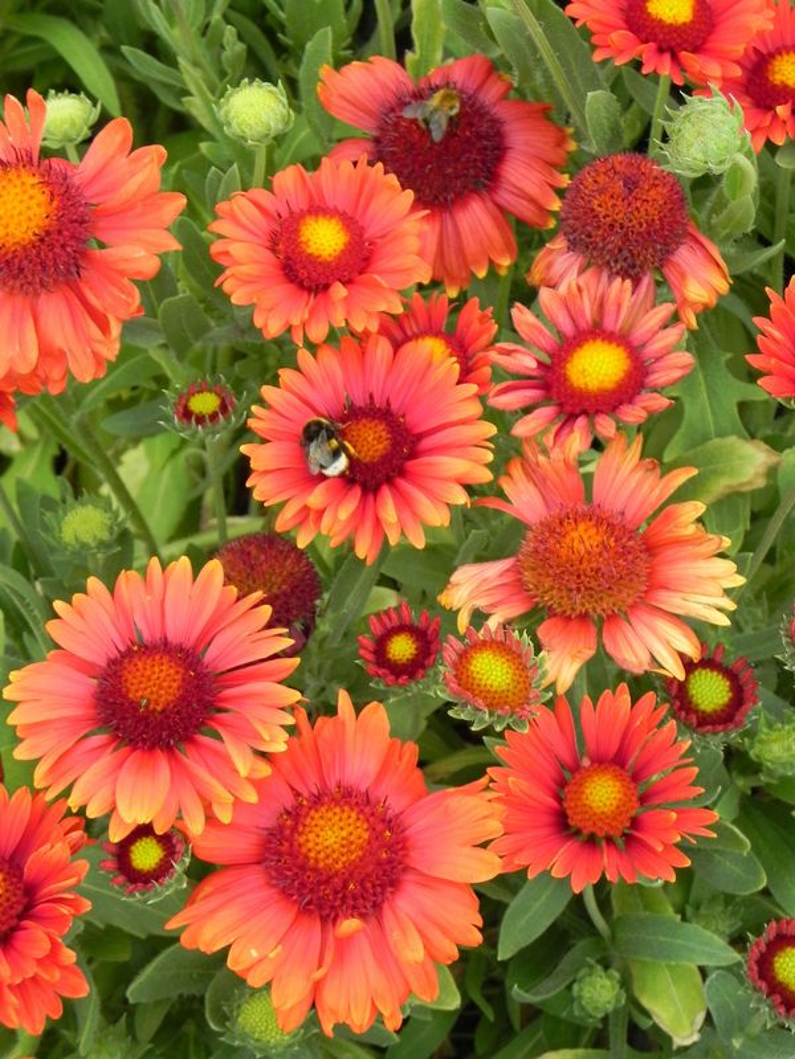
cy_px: 530
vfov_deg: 15.3
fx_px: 3950
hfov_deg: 11.5
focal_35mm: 129
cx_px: 398
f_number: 5.6
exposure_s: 1/100
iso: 160
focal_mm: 23
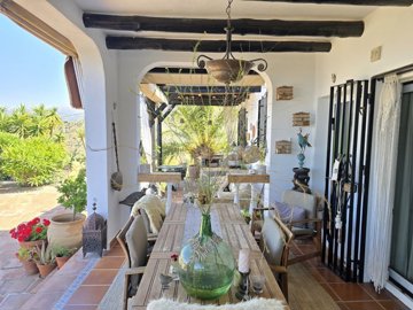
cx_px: 206
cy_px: 155
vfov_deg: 58.9
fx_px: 274
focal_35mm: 23
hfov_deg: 73.9
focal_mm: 6.3
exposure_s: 1/180
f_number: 1.7
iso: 25
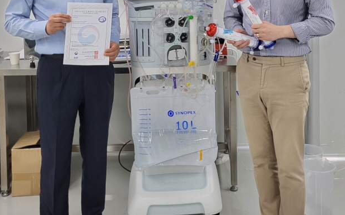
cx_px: 172
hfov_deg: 52.7
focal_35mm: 37
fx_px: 348
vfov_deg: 33.5
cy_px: 44
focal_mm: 4.25
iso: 160
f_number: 1.8
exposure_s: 1/120
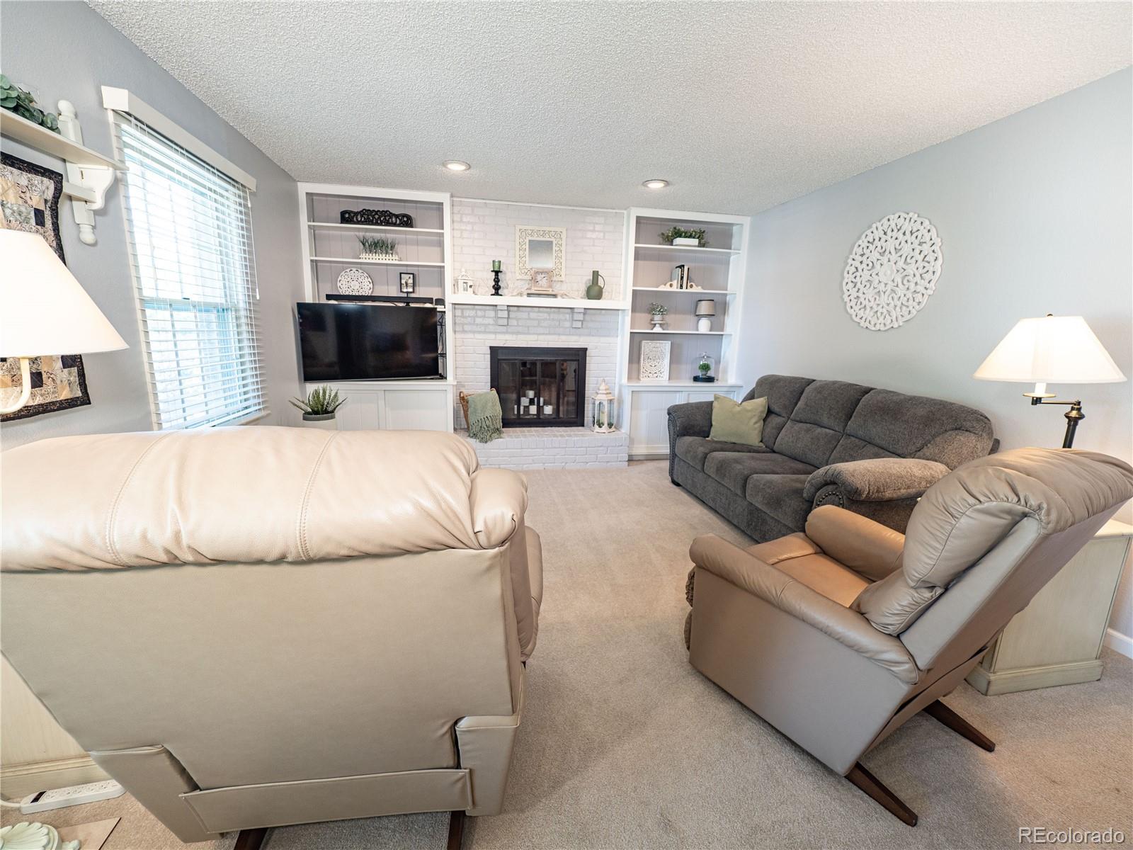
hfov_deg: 102.1
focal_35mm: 14
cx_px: 566
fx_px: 458
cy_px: 425
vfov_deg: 85.7
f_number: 4.5
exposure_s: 1/13
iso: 200
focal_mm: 7
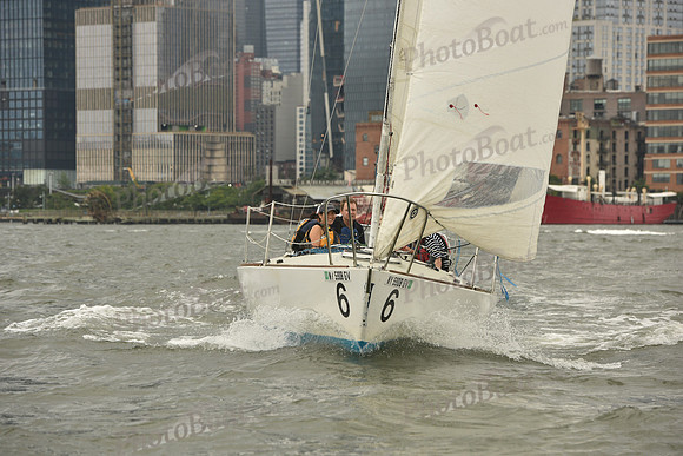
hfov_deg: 13.2
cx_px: 342
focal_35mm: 155
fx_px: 2941
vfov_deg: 8.9
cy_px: 228
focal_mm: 155
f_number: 7.1
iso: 320
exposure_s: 1/1250
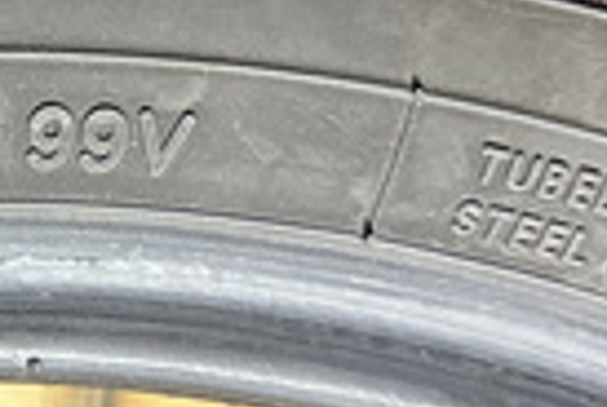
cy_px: -106
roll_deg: +1.2
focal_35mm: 109
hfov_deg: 17.1
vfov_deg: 12.3
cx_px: -275
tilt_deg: -21.1
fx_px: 1842
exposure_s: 1/60
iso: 640
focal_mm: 6.86
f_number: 1.78
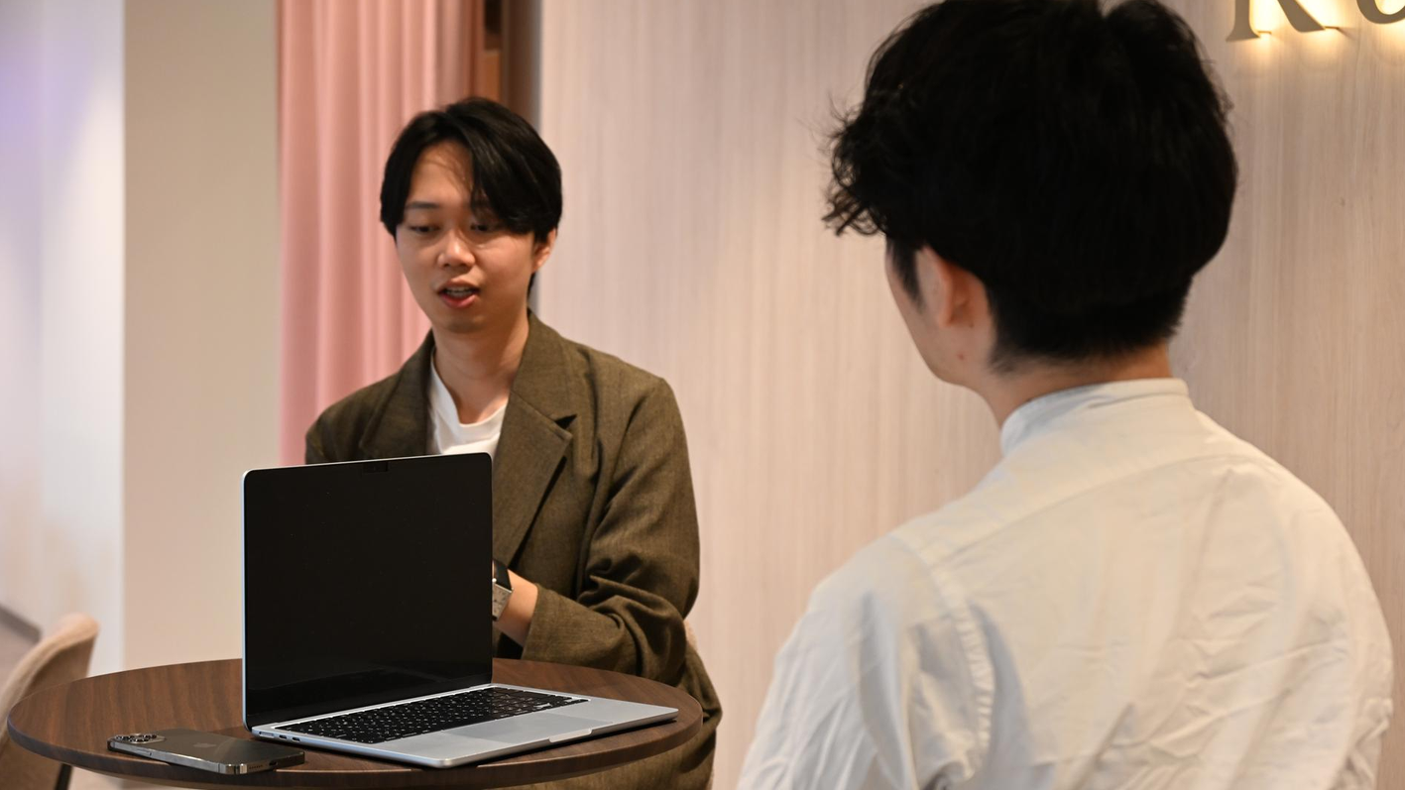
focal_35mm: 66
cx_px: 713
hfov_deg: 31.9
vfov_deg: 18.3
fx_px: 2459
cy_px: 433
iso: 1600
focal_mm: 62
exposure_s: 1/80
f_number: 6
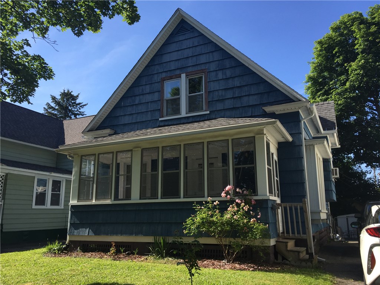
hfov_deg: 61.7
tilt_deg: +13.0
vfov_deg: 48.2
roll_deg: -1.9
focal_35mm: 29
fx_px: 318
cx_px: 190
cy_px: 142
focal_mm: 4.15
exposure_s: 1/920
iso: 32
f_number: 2.2
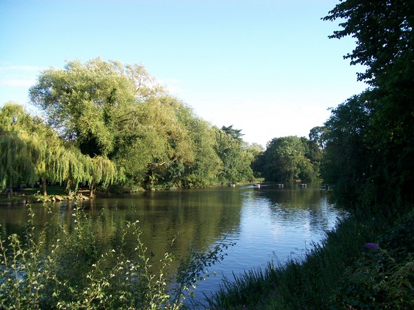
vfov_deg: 41.8
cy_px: 155
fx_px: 407
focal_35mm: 34
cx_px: 207
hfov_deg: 54.0
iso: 64
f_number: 2.7
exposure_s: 1/320
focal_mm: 6.1
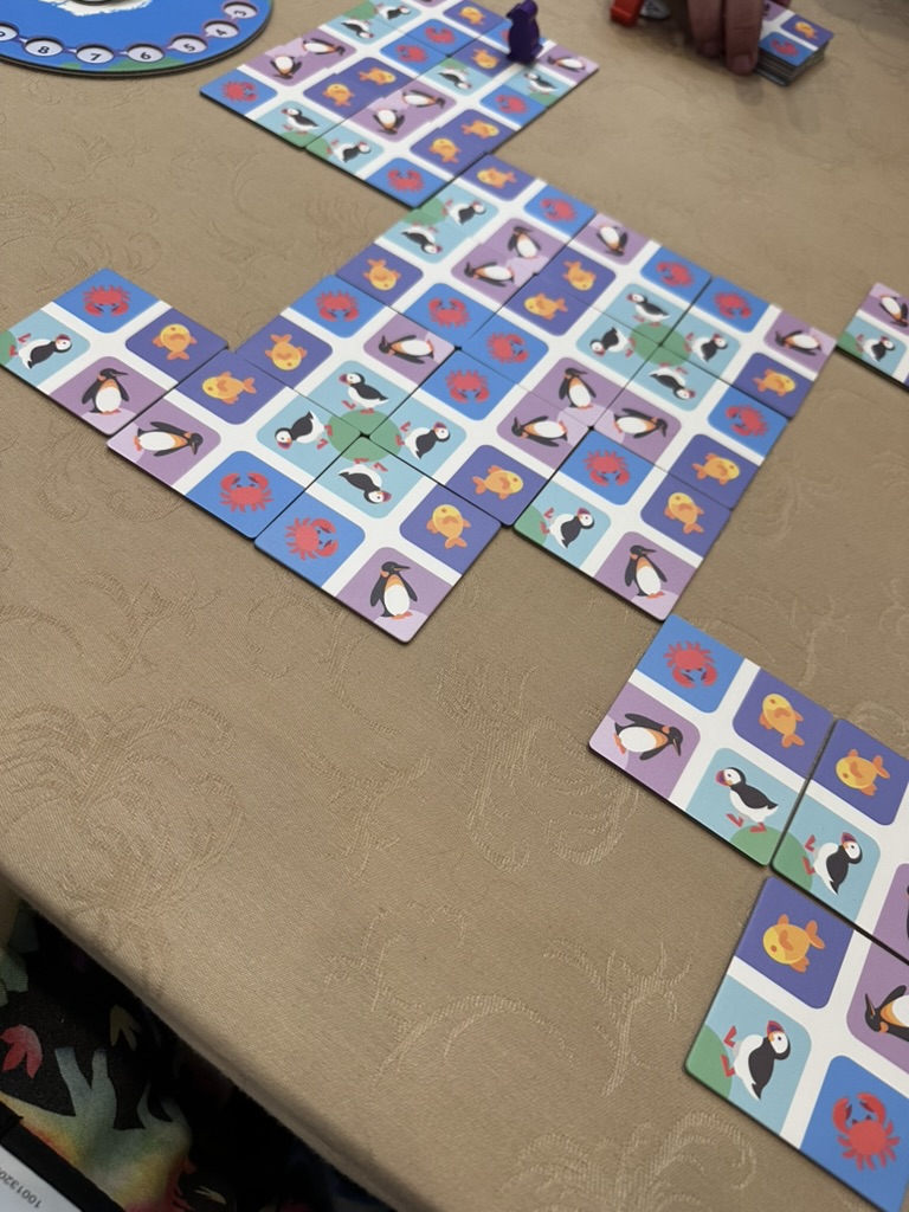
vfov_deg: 71.6
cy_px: 606
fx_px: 840
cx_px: 454
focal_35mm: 24
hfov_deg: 56.8
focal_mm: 6.86
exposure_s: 1/120
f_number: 1.78
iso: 250
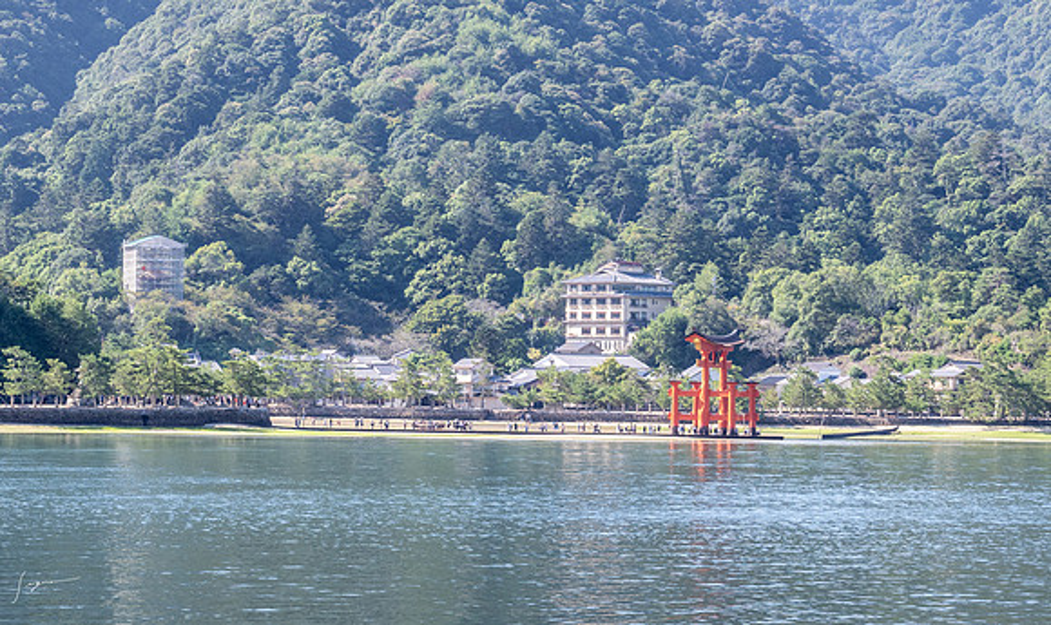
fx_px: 3672
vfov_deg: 9.7
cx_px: 318
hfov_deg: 16.2
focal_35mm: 130
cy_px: 191
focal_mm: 70
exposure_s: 1/500
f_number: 8
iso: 640
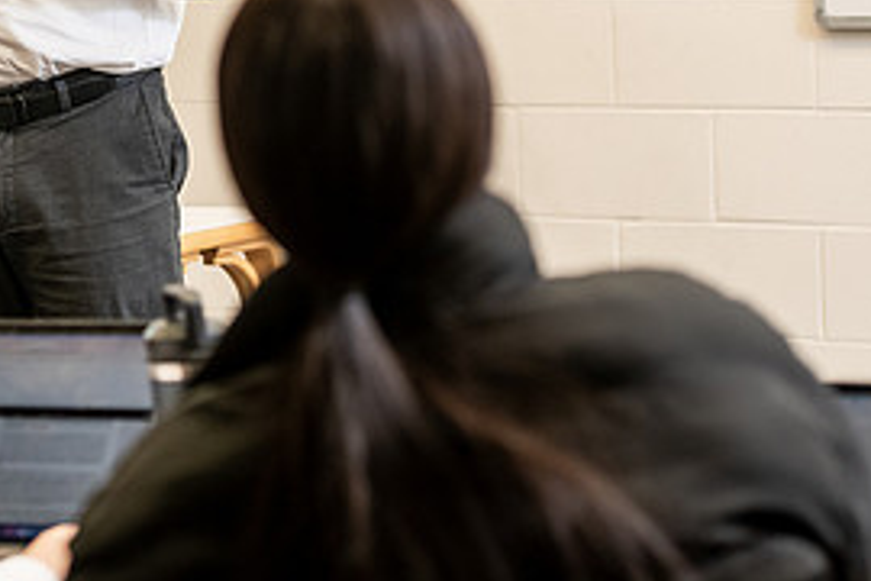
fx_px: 4476
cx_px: 45
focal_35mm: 185
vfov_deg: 7.4
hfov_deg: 11.0
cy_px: 21
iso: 800
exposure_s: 1/200
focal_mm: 86
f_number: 3.2
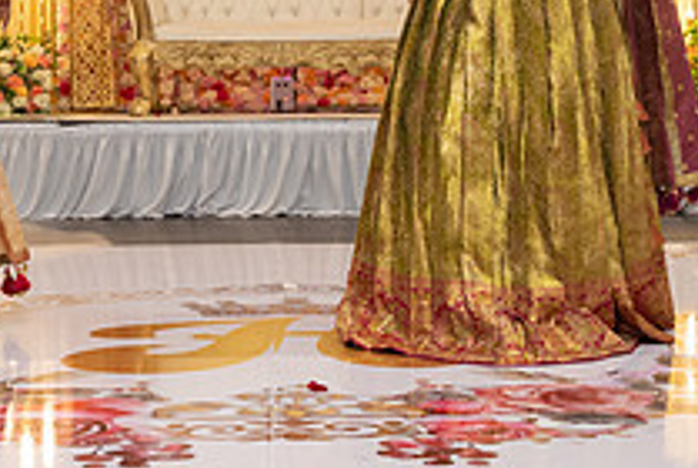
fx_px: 1728
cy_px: 48
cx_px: 307
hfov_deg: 22.8
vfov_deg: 15.2
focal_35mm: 89
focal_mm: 31.5
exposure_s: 1/160
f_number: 4
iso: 1250
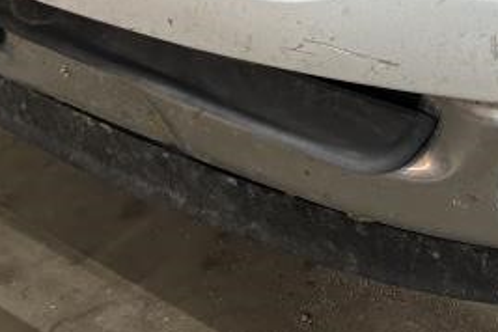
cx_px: 520
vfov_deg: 15.7
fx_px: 1120
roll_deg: +0.5
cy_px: -140
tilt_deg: -20.2
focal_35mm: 81
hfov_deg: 23.8
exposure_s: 1/60
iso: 200
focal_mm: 5.7
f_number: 1.5
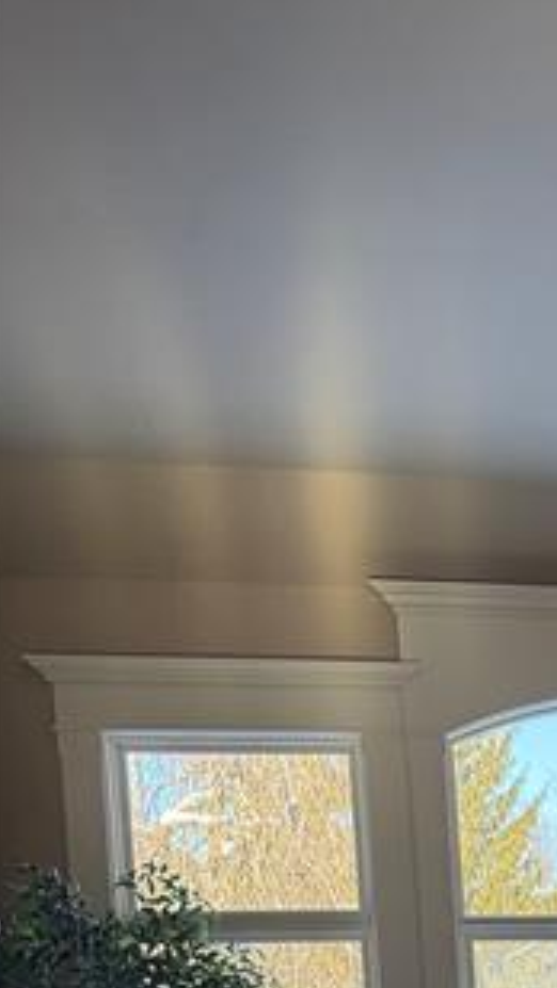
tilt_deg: -4.2
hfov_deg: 16.5
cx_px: 900
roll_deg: +2.5
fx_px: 1705
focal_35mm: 65
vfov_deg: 28.1
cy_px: 1196
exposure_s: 1/231
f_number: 1.78
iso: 125
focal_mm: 6.76
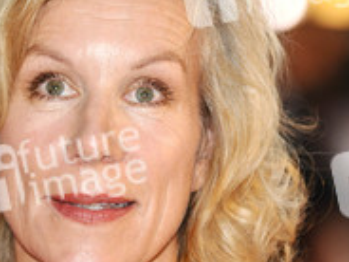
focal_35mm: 486
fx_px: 4900
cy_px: 268
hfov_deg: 4.1
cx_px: 105
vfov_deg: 3.1
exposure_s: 1/200
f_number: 2.8
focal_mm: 155
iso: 320
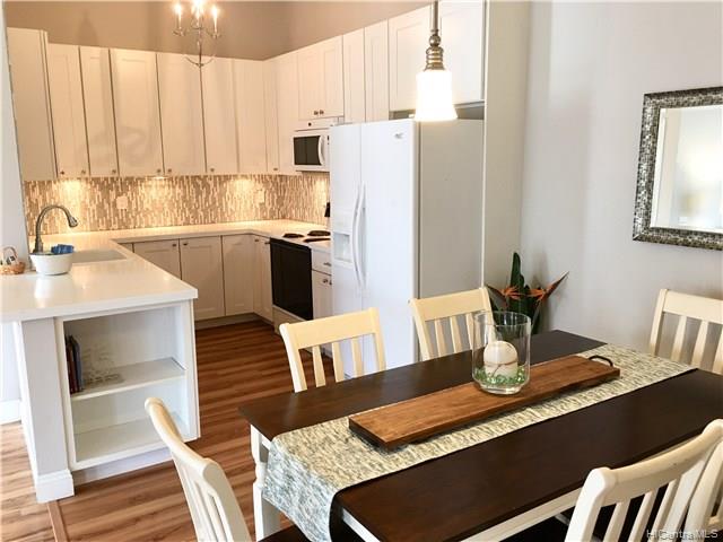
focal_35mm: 29
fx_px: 606
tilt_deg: -10.3
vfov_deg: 48.2
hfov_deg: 61.7
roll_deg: +0.9
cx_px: 362
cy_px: 271
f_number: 2.2
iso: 40
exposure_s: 1/15
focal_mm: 4.15
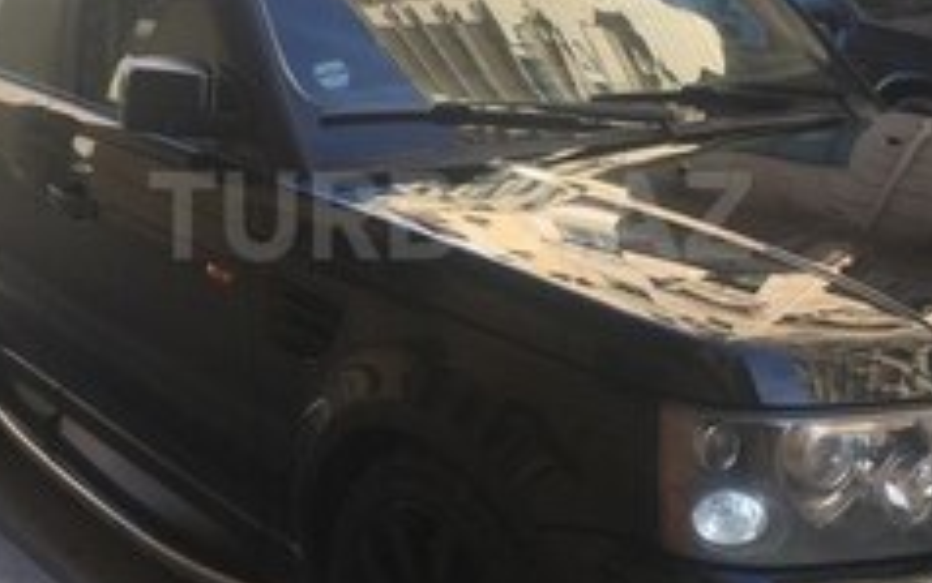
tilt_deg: -10.2
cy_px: 215
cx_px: 450
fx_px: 1626
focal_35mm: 64
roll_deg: +2.8
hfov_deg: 32.0
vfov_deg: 20.3
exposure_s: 1/370
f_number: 2.2
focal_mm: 4.15
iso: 32
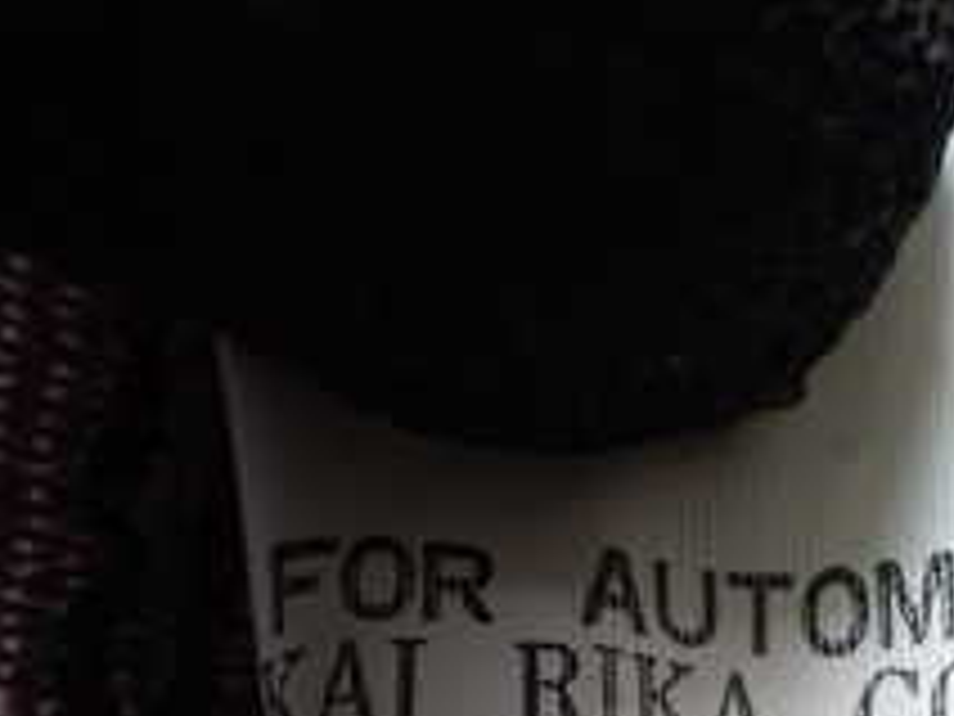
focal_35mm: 85
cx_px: 770
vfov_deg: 16.7
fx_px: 2343
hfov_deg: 22.7
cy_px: 829
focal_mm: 5.4
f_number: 2.3
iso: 320
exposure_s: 1/125
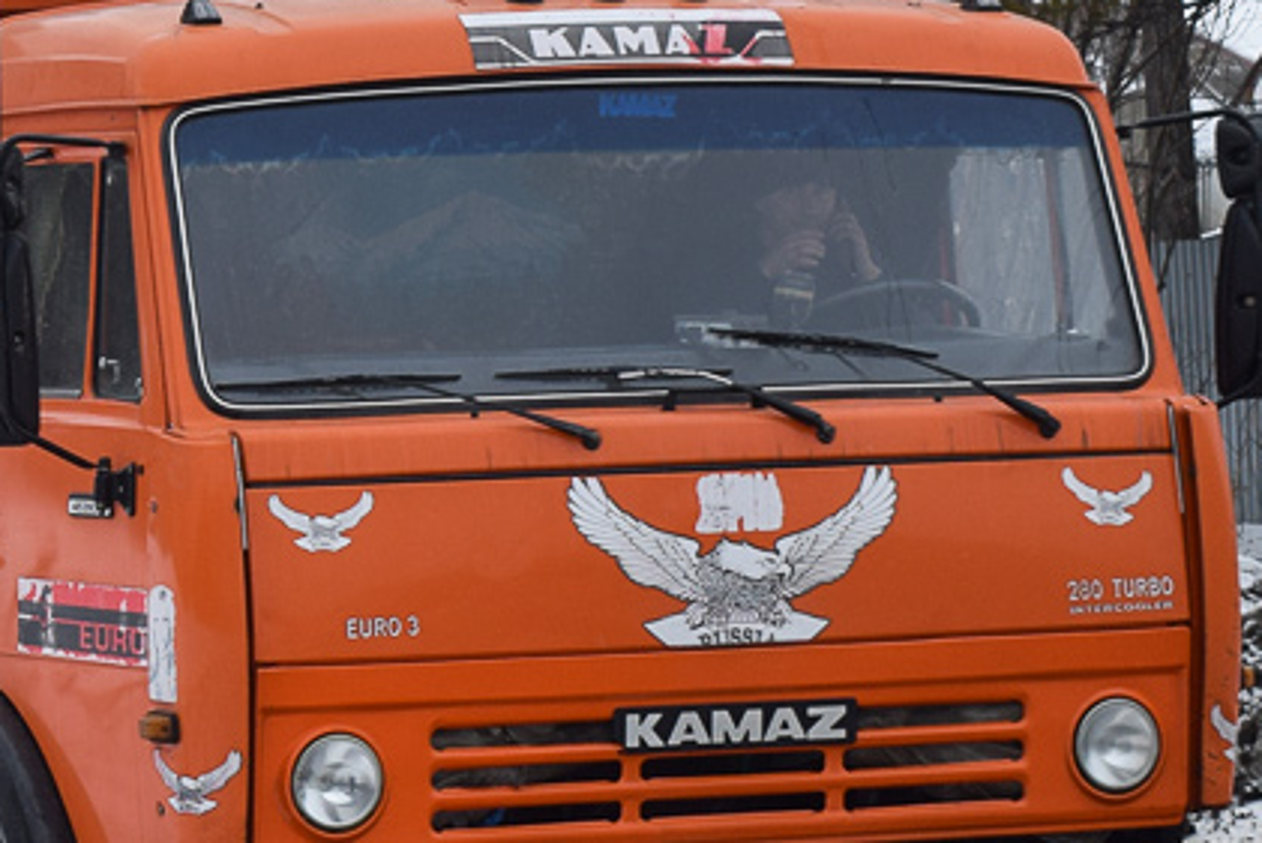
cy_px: 273
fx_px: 5996
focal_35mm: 171
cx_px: 159
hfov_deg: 11.9
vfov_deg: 8.0
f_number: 8
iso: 200
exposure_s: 1/250
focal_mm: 40
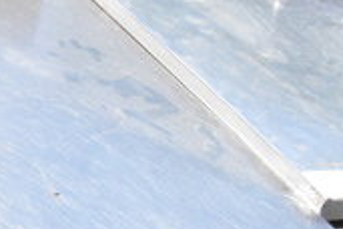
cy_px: 71
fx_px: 1019
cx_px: -263
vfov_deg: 12.8
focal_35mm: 107
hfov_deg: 16.3
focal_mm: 20
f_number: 18
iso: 6400
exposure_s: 1/1250
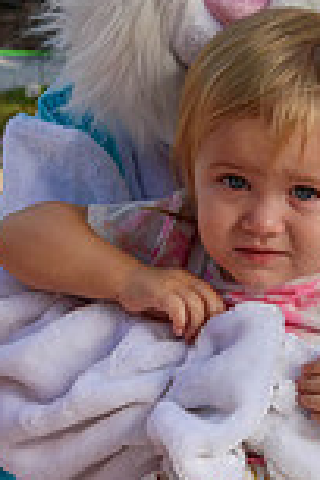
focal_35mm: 243
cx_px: 104
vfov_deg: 8.5
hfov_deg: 5.7
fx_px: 3240
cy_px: 248
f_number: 8
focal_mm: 55
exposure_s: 1/250
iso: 360
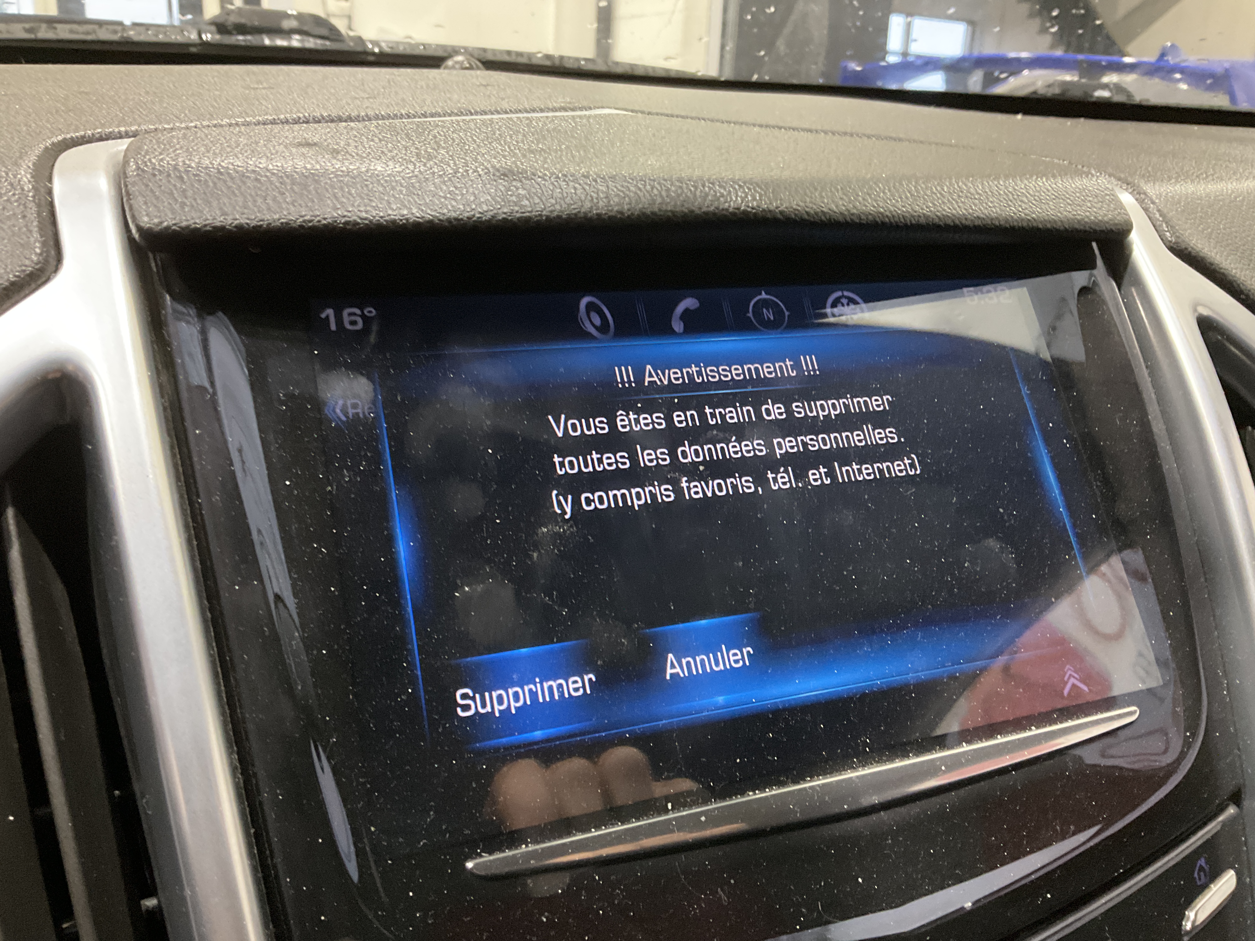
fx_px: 1051
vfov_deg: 48.2
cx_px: 628
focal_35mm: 29
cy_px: 470
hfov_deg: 61.7
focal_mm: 3
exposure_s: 1/34
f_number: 1.8
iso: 320
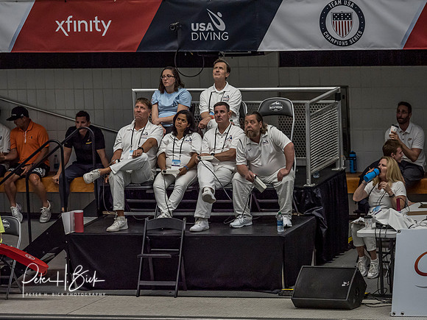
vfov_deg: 5.2
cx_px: 214
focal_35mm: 284
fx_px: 3503
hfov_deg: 7.0
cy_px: 160
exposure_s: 1/1600
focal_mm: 142
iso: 2000
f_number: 2.8
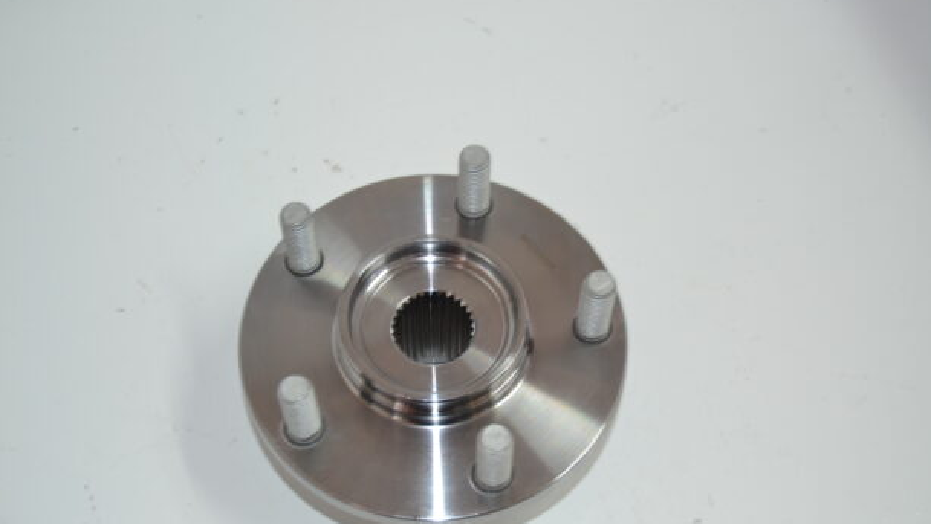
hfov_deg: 37.5
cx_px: 469
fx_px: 1371
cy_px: 302
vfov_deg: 21.6
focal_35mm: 56
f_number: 4.5
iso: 200
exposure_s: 1/15
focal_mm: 35
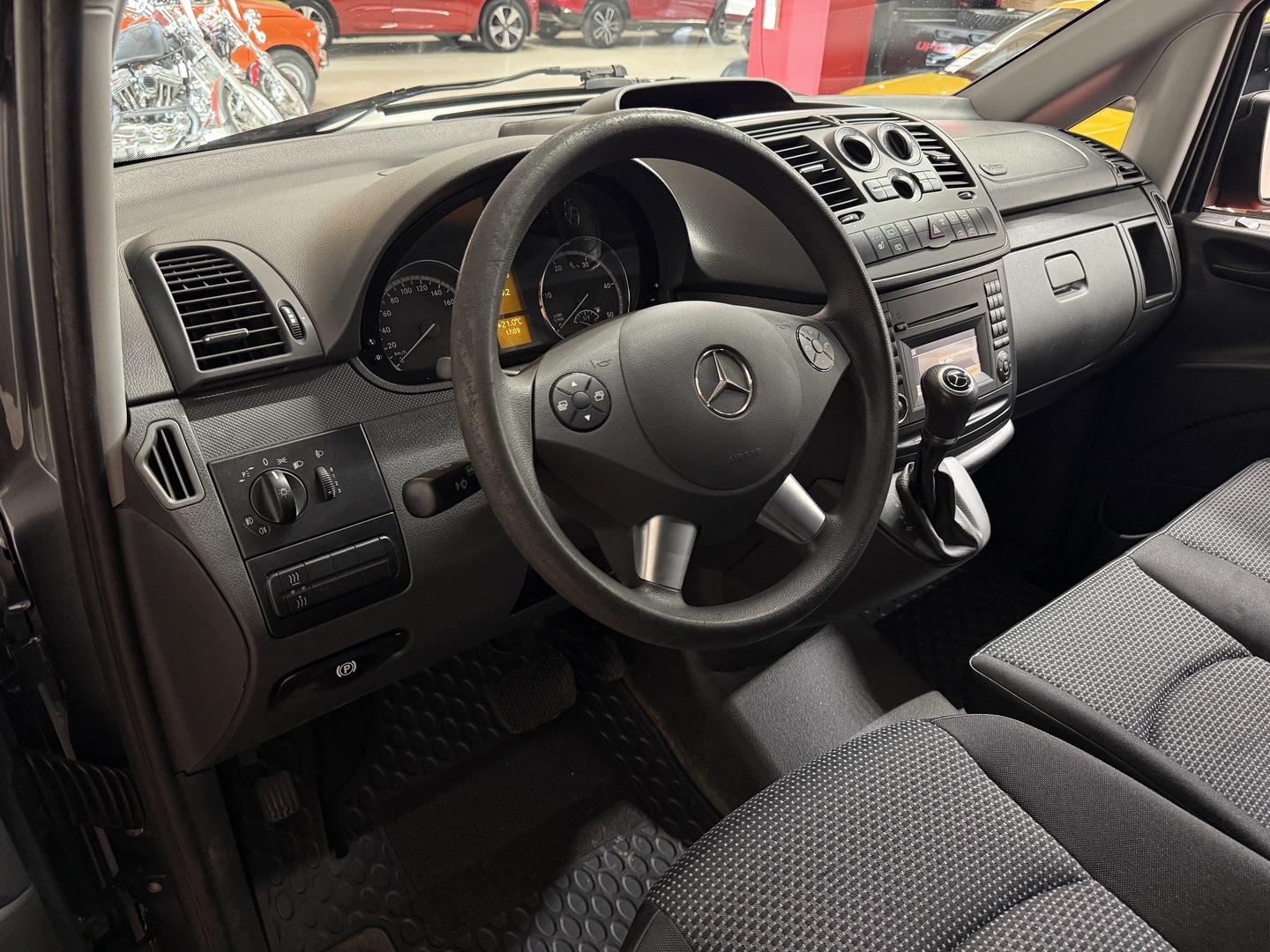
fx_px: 881
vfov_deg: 56.8
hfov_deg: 71.6
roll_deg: -3.1
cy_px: 476
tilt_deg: -30.8
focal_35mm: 24
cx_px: 635
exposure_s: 1/60
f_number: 1.78
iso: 250
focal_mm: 6.76
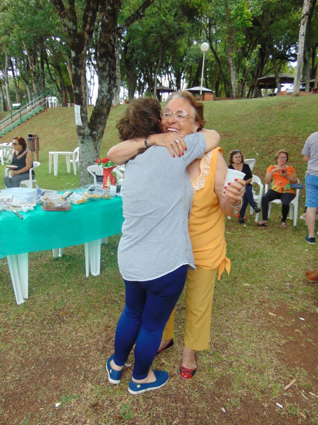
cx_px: 159
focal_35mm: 25
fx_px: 306
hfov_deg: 54.9
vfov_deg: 69.4
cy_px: 212
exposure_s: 1/125
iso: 80
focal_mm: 4.5
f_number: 3
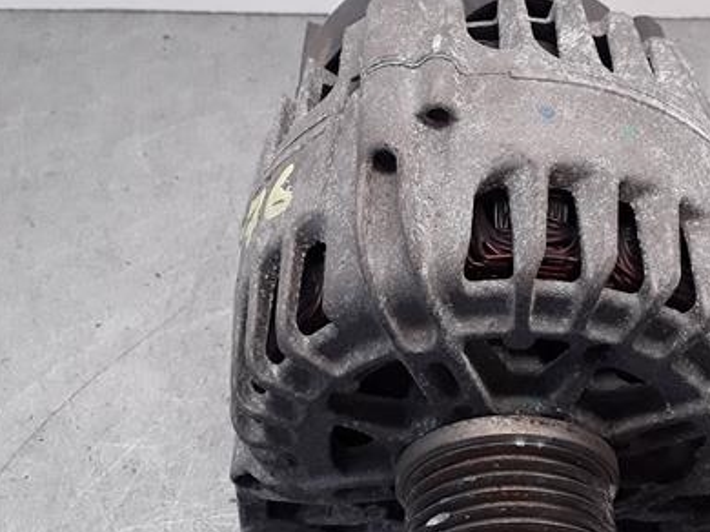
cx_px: 455
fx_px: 943
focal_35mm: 46
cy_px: 271
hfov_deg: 40.9
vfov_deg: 31.5
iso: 100
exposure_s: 1/132
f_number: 1.9
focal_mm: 2.91
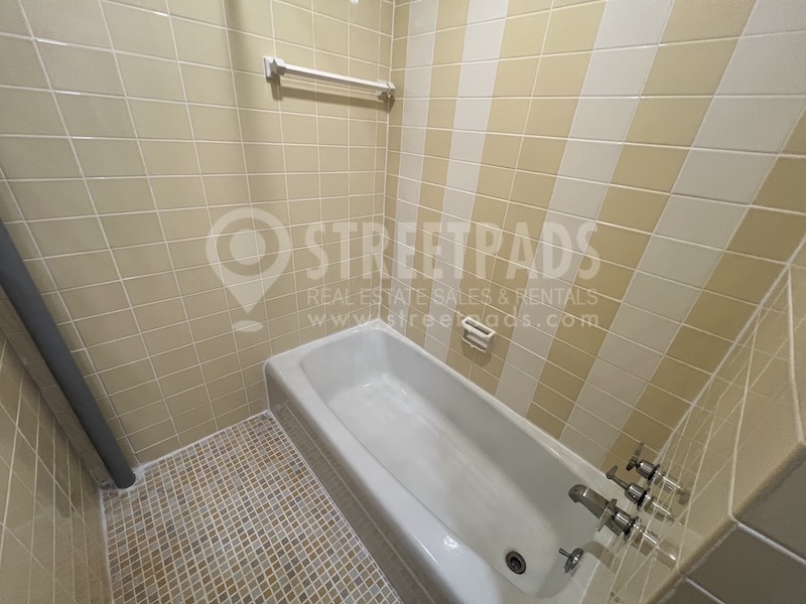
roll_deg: -7.1
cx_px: 403
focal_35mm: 13
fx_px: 303
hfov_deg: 106.2
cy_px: 302
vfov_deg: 89.9
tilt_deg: -28.9
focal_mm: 1.57
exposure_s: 1/120
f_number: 1.8
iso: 160
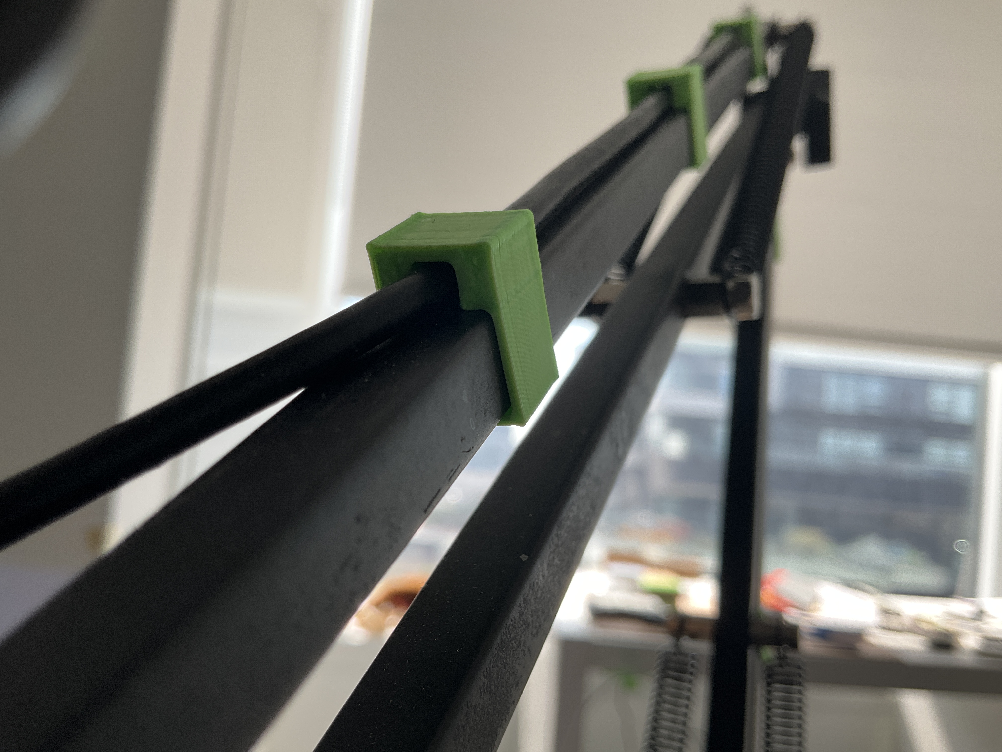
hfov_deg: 61.7
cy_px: 376
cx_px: 501
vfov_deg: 48.2
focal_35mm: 29
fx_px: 839
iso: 20
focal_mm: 3
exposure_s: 1/125
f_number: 1.8
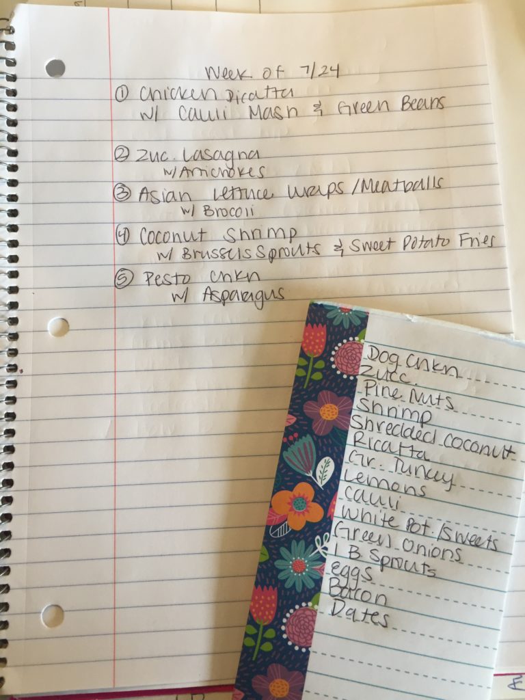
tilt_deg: -81.3
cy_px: 350
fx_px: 586
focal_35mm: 29
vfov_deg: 61.7
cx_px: 262
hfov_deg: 48.2
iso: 40
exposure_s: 1/30
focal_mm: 4.15
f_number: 2.2
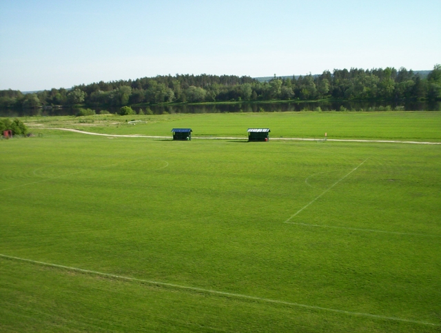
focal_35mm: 38
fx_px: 485
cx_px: 220
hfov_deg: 48.9
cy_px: 166
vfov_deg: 37.9
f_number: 4.5
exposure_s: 1/525
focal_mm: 4.99
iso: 100
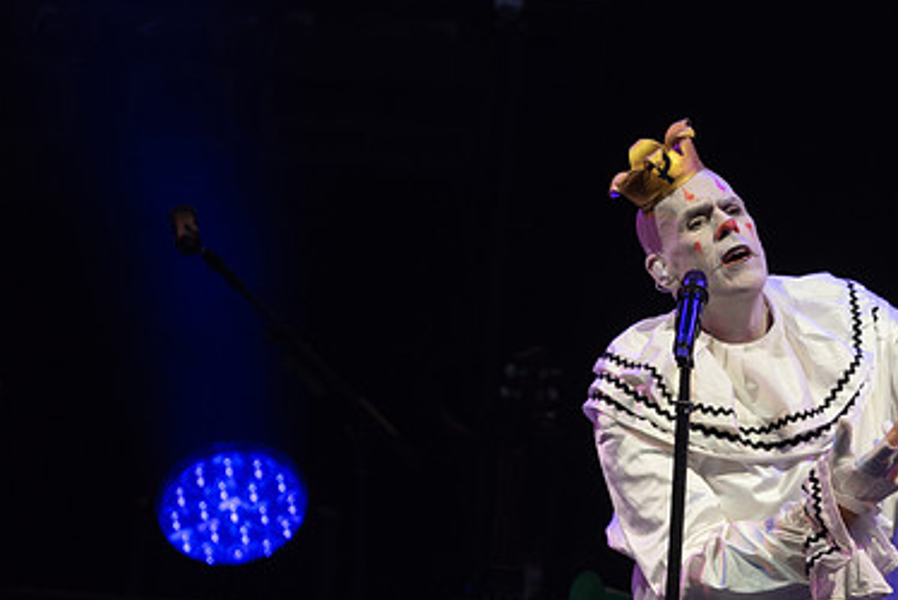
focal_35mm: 1153
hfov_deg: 1.8
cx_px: 743
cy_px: 293
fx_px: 28782
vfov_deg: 1.2
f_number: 6.3
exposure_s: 1/500
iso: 1000
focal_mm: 600
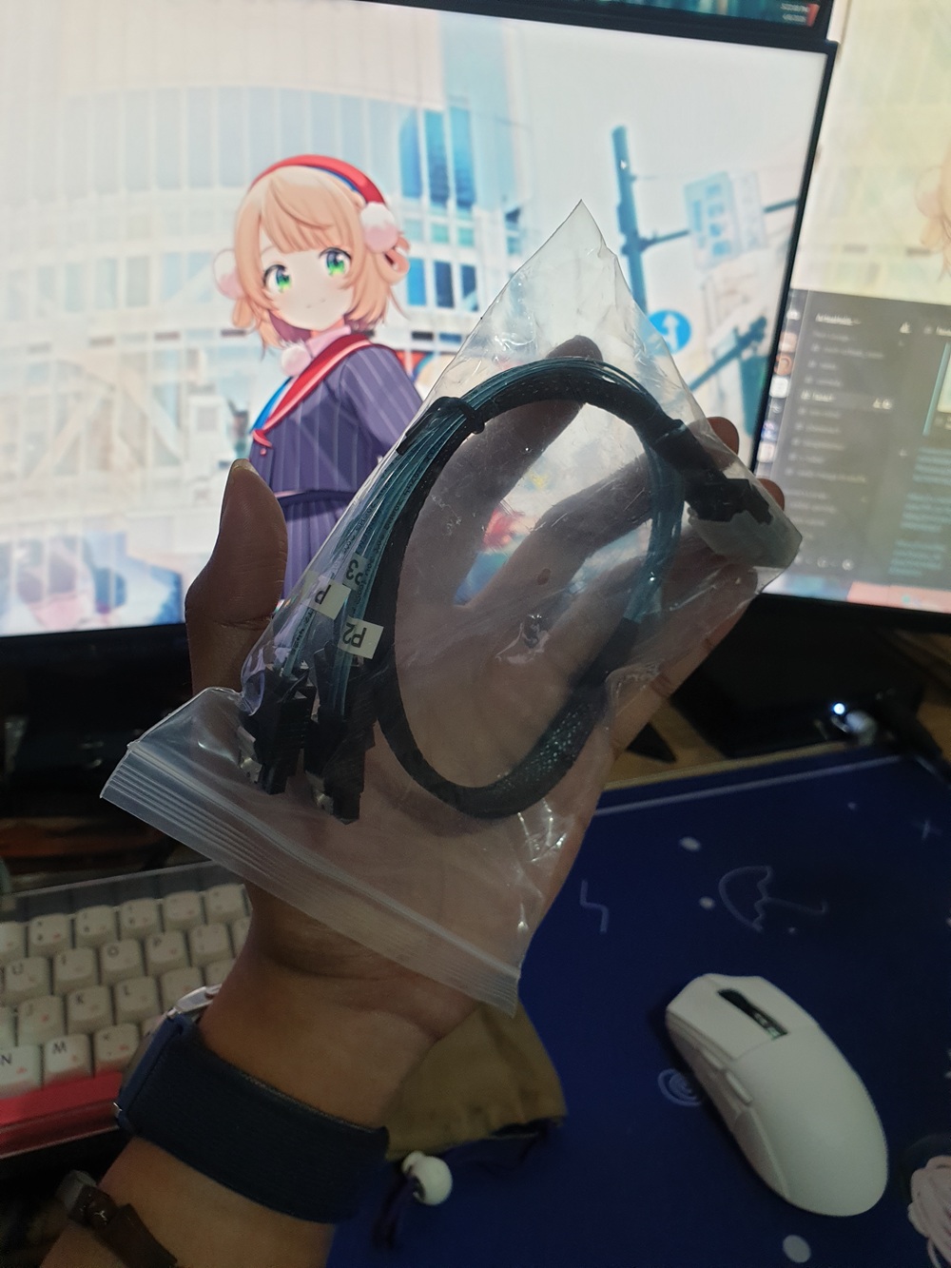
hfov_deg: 53.1
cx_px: 476
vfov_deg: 67.3
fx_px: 952
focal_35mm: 26
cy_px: 634
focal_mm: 4.3
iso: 200
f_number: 2.4
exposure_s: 1/35
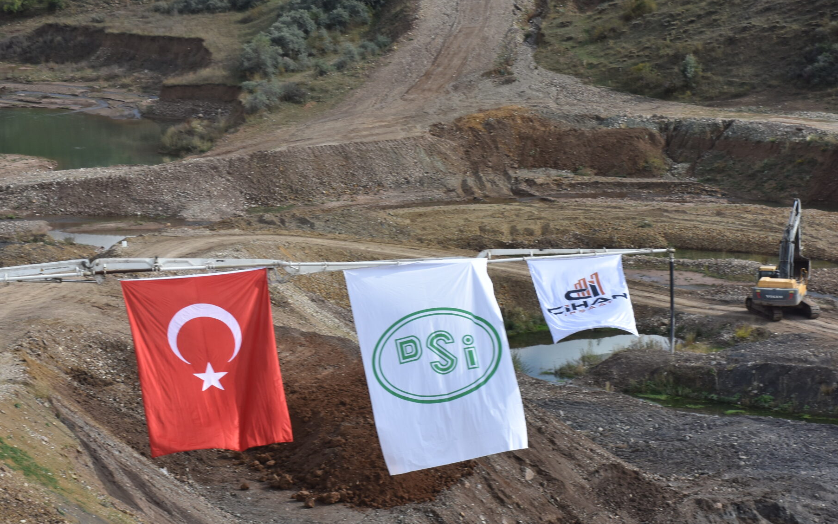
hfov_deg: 16.1
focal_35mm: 130
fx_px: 2969
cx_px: 393
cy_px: 386
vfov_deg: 10.1
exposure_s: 1/500
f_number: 8
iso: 220
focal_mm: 60
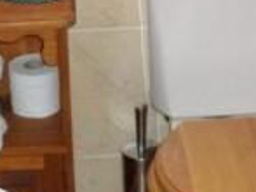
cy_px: -45
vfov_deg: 11.1
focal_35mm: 131
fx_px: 968
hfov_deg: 15.0
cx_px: 77
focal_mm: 5.9
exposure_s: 1/30
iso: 160
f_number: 3.3
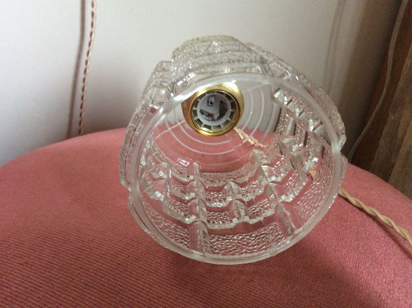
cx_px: 206
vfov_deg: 44.1
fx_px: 380
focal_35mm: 32
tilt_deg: -30.2
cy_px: 154
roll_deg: -2.7
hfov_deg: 56.9
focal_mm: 3.3
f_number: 2.4
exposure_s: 1/25
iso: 250
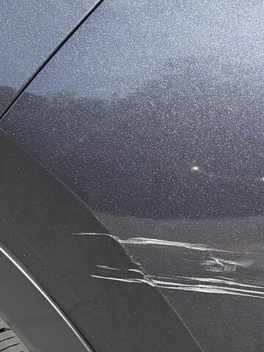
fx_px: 1017
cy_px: 265
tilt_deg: -19.5
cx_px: 280
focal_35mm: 100
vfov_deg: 19.5
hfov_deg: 14.5
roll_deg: +0.9
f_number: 1.78
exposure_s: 1/2110
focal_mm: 6.76
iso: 100
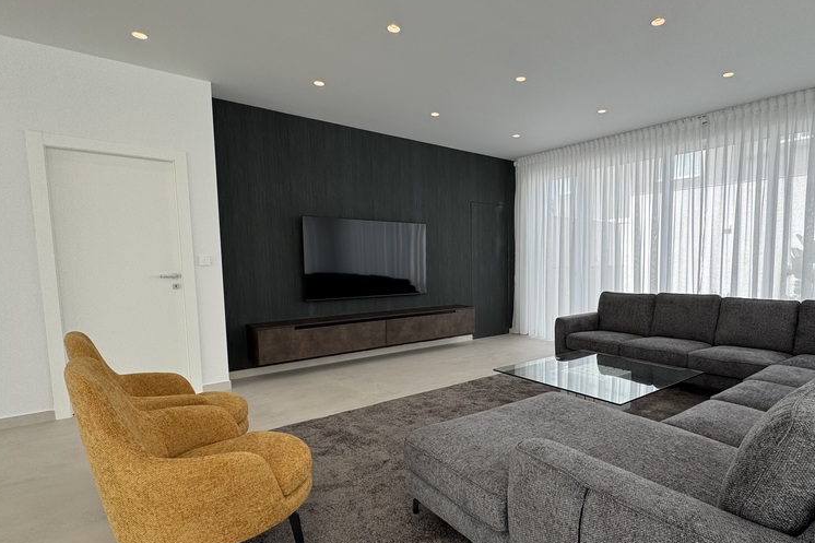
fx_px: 453
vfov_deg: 61.7
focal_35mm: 20
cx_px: 492
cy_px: 305
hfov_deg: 82.9
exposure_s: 1/314
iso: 40
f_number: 2.2
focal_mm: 2.22
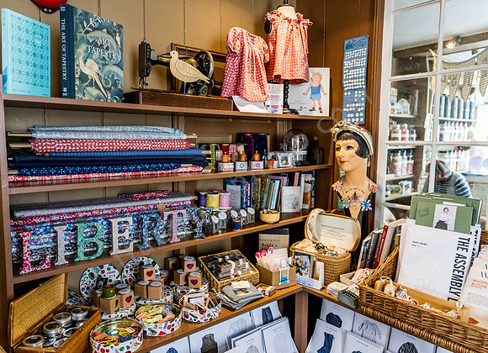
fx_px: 353
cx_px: 223
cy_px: 176
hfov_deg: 69.1
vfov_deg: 53.1
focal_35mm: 25
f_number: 2.8
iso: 1250
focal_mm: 24
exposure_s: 1/160
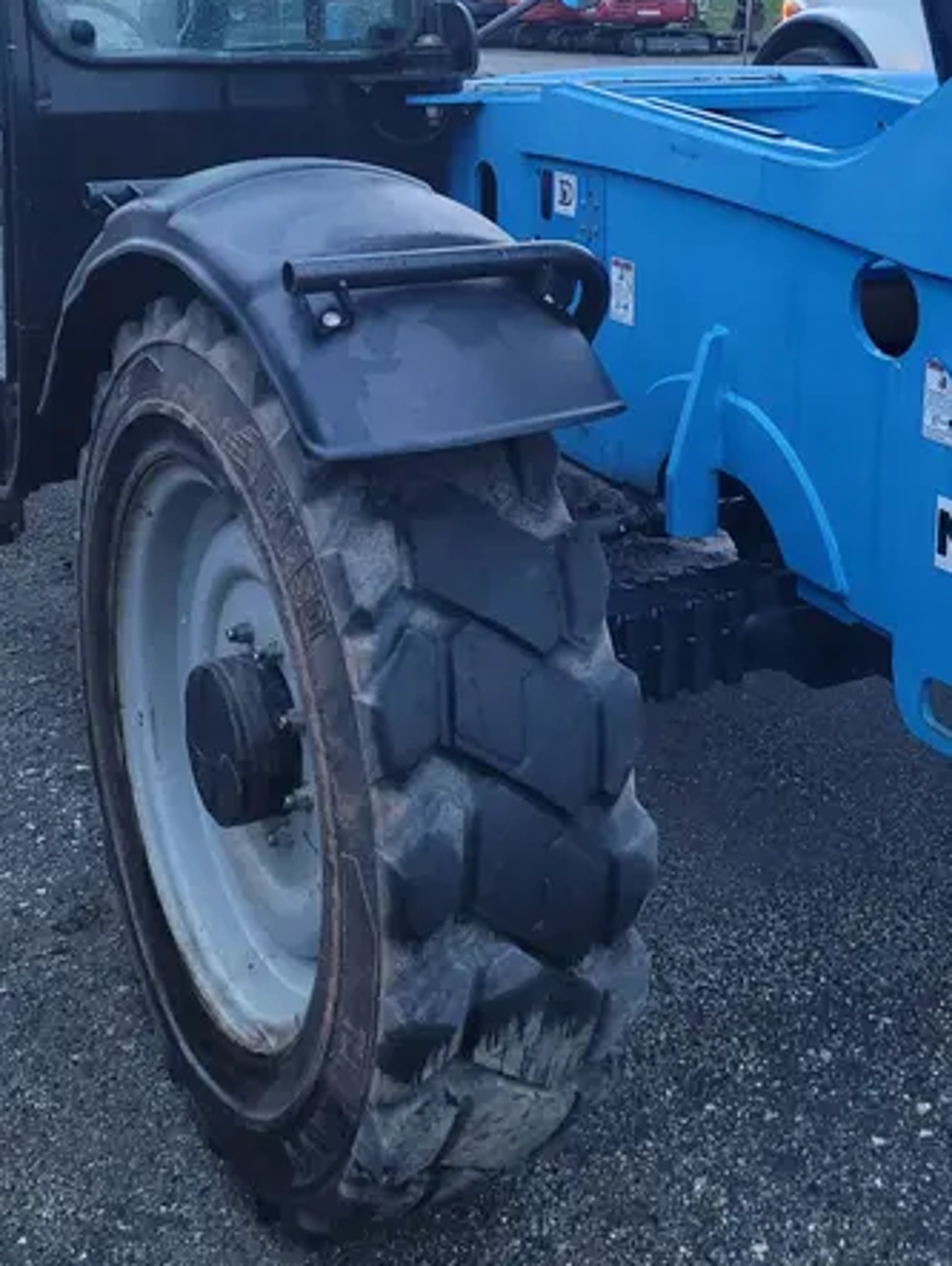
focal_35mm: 43
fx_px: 1574
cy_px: 276
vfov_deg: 42.1
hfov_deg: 33.4
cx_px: 620
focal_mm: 5.4
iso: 160
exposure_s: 1/120
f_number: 1.8
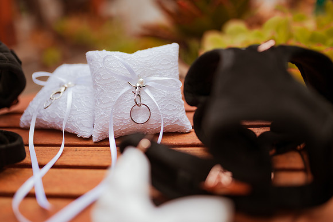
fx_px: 356
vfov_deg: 34.5
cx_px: 166
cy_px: 111
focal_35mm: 39
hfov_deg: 50.1
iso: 250
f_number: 1.4
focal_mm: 35
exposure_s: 1/6400
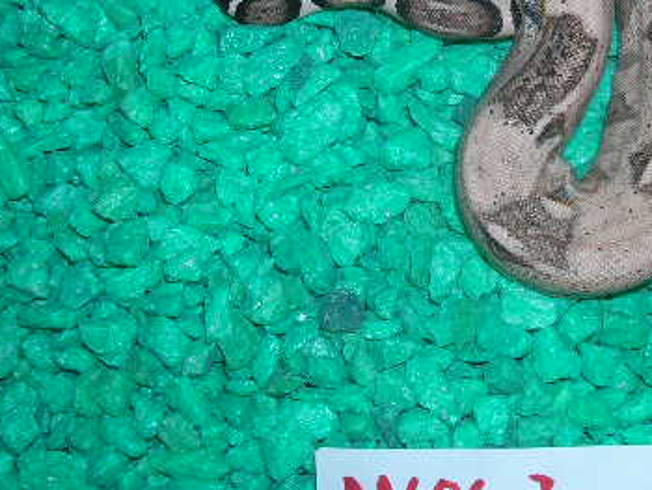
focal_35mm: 84
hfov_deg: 22.7
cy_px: 104
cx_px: 583
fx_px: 1583
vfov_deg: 17.5
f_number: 5.4
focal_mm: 7.7
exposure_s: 1/60.1
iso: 50
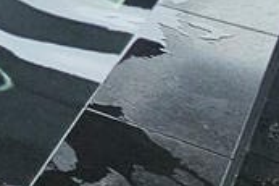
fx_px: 728
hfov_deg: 10.5
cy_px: -210
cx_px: -624
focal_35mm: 94
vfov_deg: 12.4
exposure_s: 1/207
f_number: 2.2
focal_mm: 2.2
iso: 125
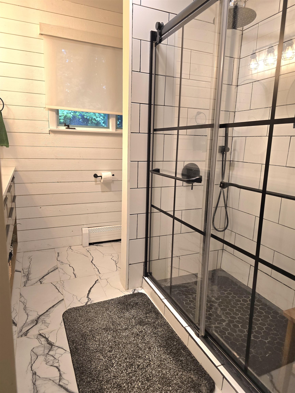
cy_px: 196
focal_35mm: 23
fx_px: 261
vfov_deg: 73.9
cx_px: 148
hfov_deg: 58.9
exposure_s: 1/120
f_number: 1.7
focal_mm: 6.3
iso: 200
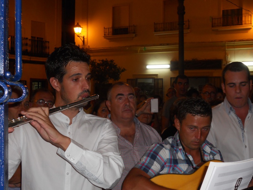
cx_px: 126
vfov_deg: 27.0
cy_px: 95
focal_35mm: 54
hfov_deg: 35.5
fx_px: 395
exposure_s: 1/30
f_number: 4.8
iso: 200
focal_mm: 9.8
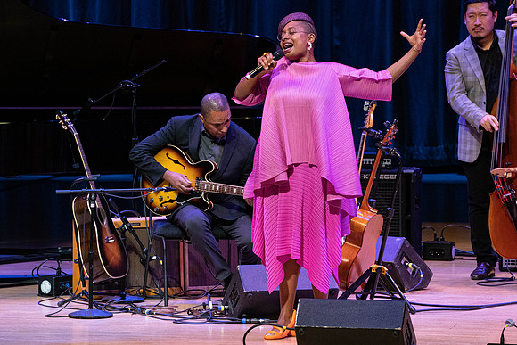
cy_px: 183
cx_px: 217
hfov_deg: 5.6
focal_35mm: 369
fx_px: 5294
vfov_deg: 3.7
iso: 4000
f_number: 8
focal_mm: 318
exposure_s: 1/320
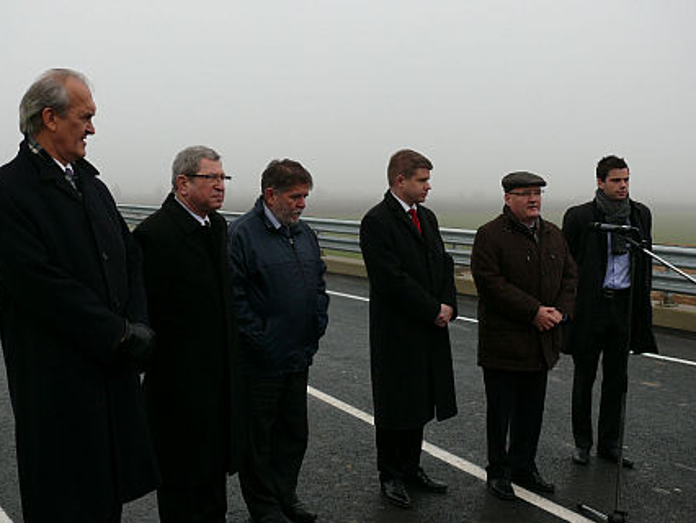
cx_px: 332
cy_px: 263
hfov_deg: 50.1
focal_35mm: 37
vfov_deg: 38.7
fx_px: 744
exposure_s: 1/200
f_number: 4
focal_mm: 7.4
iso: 100
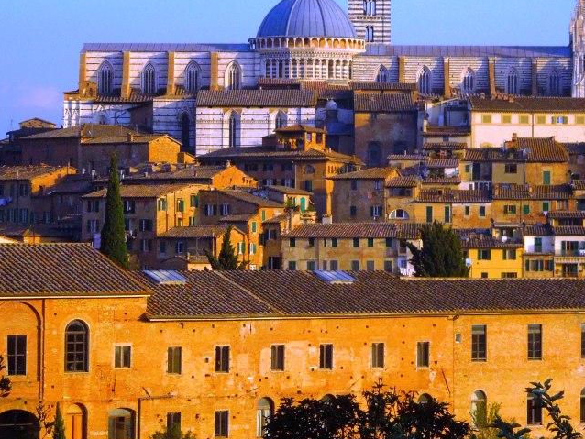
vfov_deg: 8.7
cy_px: 108
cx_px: 409
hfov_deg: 11.6
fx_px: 2874
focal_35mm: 170
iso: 400
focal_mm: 19.1
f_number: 9.4
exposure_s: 1/500
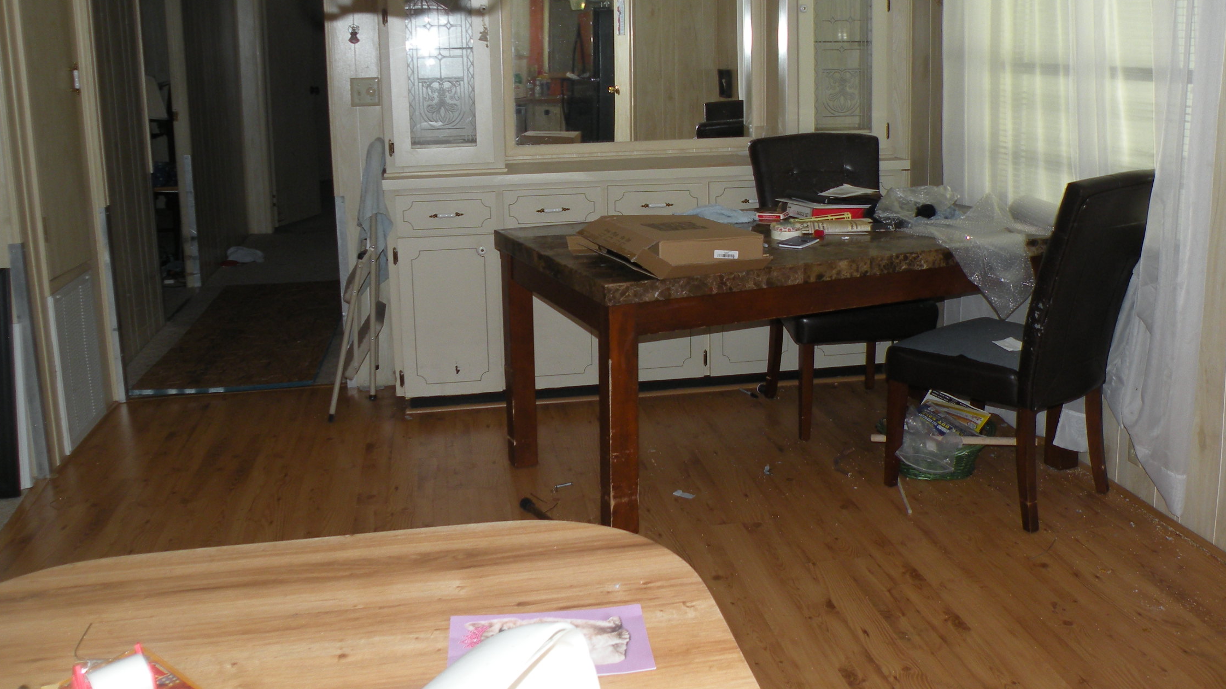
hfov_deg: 57.9
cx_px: 683
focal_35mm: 34
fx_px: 1105
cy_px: 239
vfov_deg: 34.4
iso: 64
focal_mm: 4.7
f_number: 2.8
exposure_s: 1/30
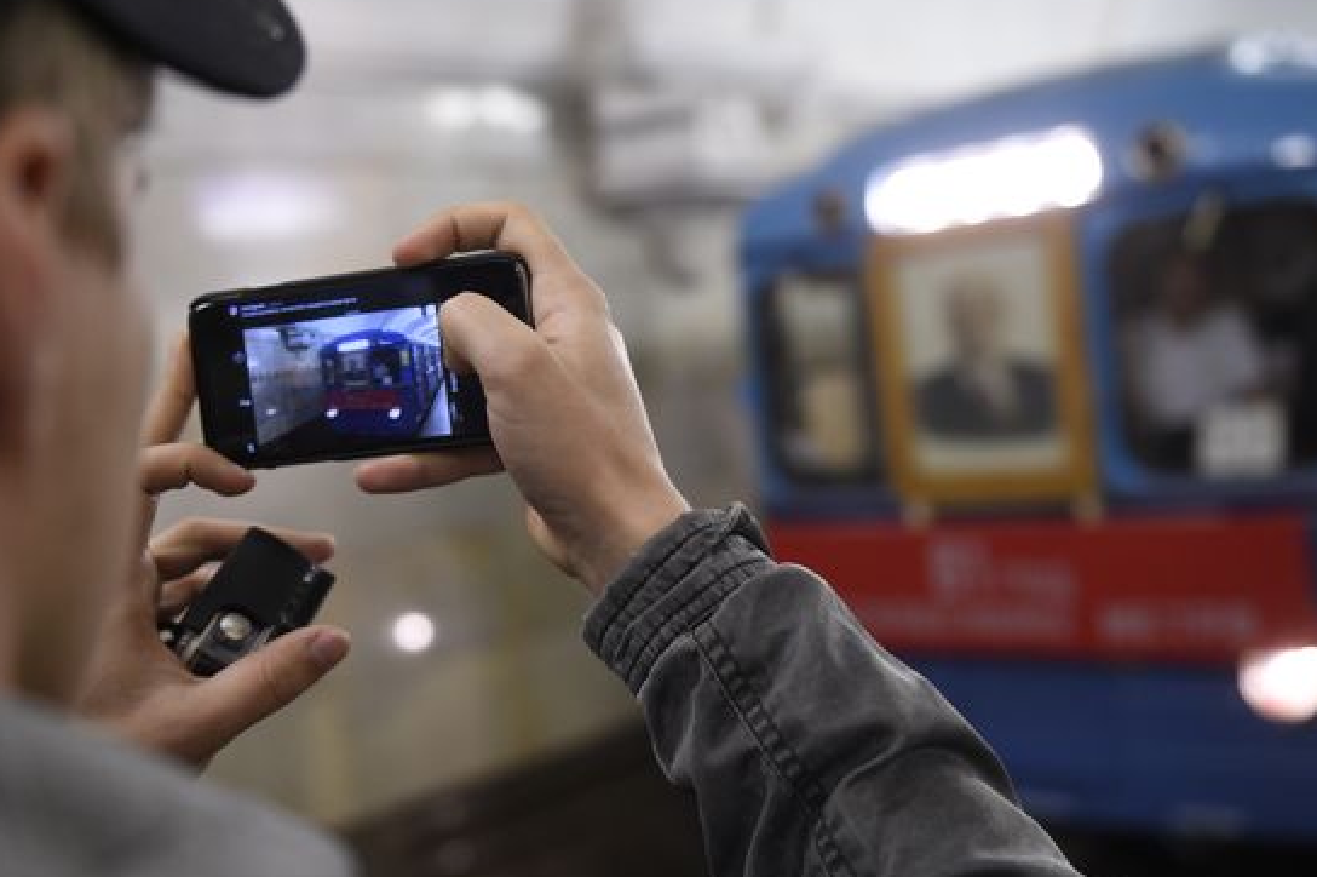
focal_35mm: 45
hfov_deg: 43.6
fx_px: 1645
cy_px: 489
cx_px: 678
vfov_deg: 29.8
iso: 2000
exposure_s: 1/200
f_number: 2.8
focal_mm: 35
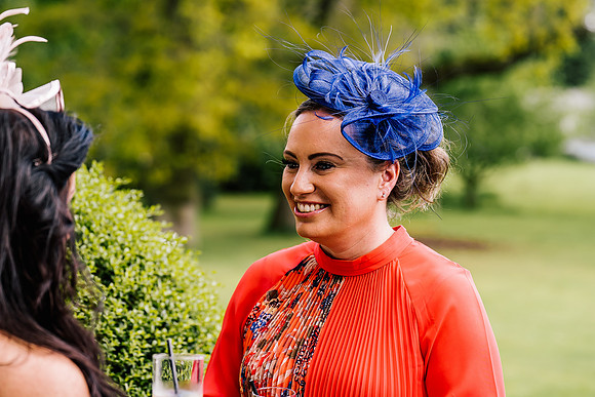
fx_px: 1868
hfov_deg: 18.1
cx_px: 298
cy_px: 198
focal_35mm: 113
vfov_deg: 12.1
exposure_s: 1/125
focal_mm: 113
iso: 125
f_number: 4.5
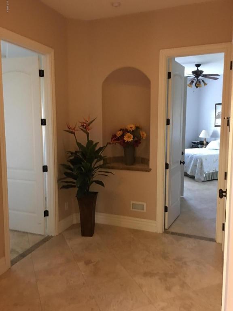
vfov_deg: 61.7
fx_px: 260
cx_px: 116
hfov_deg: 48.2
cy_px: 156
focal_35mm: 29
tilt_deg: -8.6
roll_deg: -0.8
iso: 100
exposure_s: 1/4
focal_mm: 4.15
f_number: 2.2
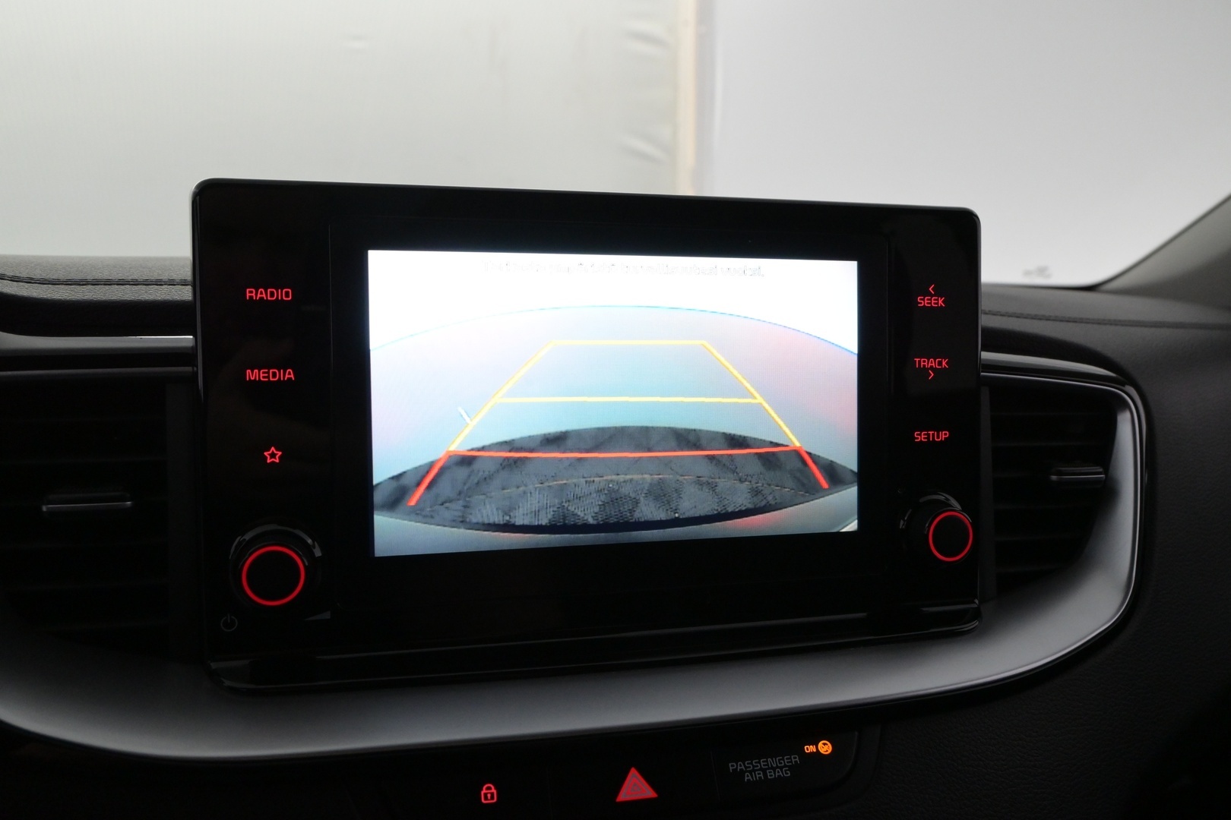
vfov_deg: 44.6
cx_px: 616
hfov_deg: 63.2
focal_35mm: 29
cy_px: 410
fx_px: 1000
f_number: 5.6
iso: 2500
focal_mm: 19.5
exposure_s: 1/125
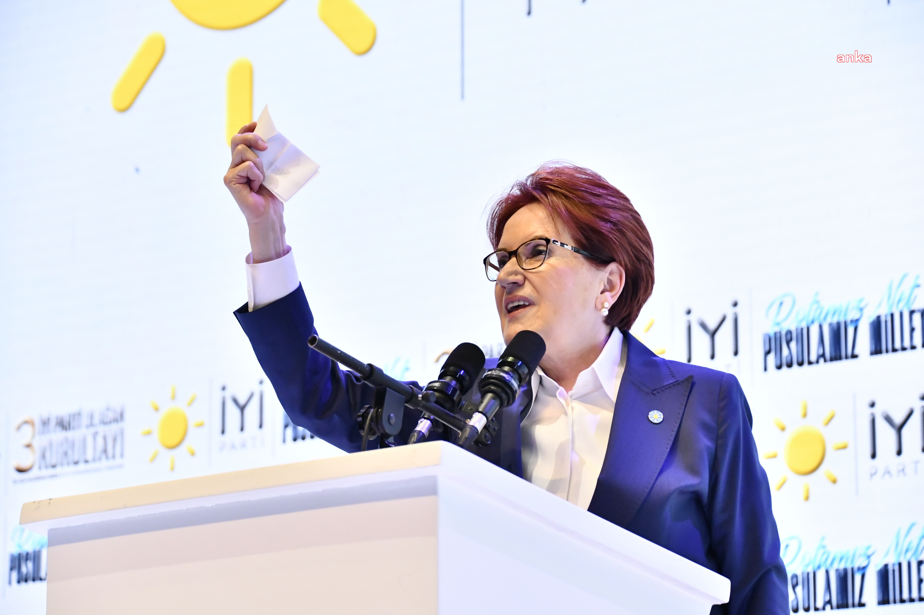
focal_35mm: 135
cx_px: 462
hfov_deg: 15.2
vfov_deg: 10.1
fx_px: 3463
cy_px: 308
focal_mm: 90
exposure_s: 1/180
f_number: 5.3
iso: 3200
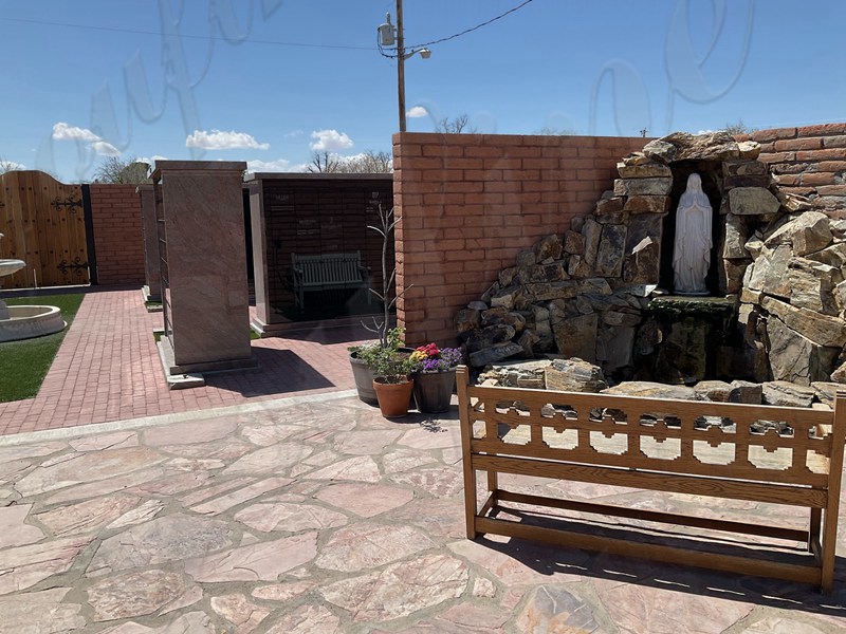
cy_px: 317
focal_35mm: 29
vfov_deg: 48.2
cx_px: 423
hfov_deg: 61.7
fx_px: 709
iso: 16
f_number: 1.8
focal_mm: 3
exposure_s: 1/2667
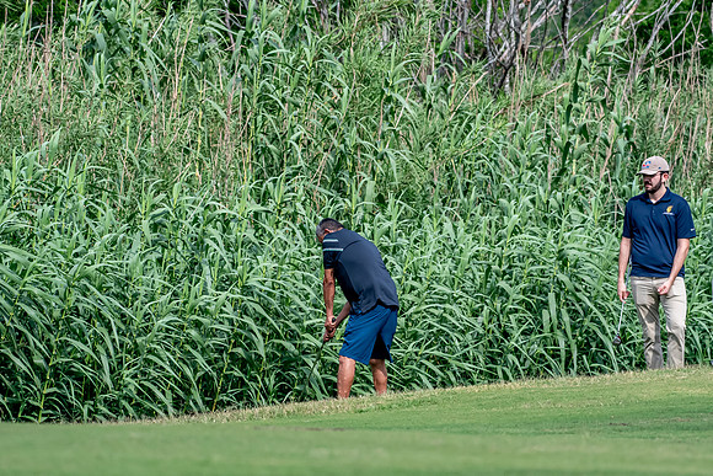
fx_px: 6240
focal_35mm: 315
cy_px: 238
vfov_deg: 4.4
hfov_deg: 6.5
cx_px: 356
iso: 1000
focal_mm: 210
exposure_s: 1/2000
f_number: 5.6
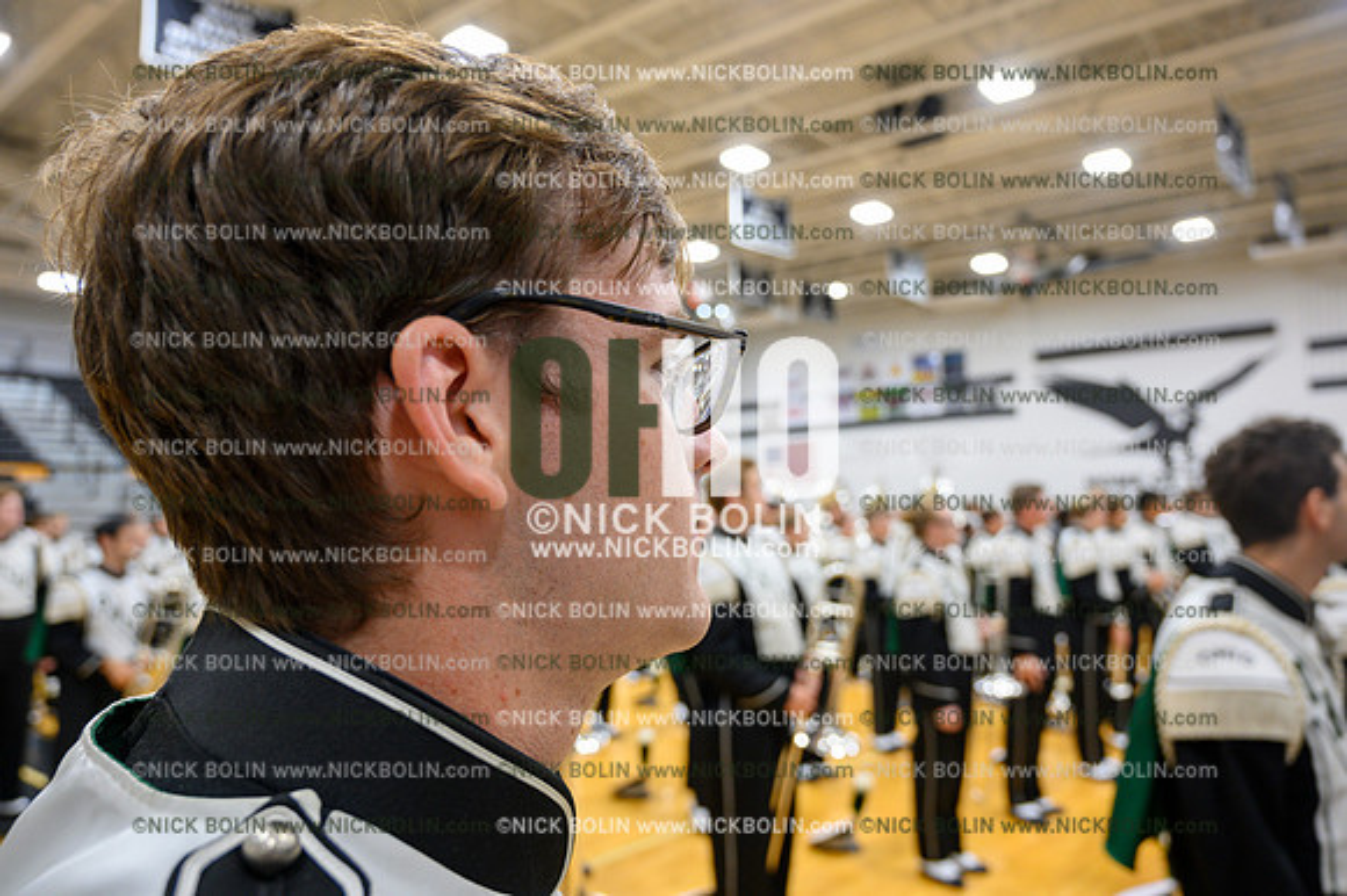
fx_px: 1010
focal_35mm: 27
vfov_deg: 47.9
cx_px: 674
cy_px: 448
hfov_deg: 67.4
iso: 800
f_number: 4.5
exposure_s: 1/50
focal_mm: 27
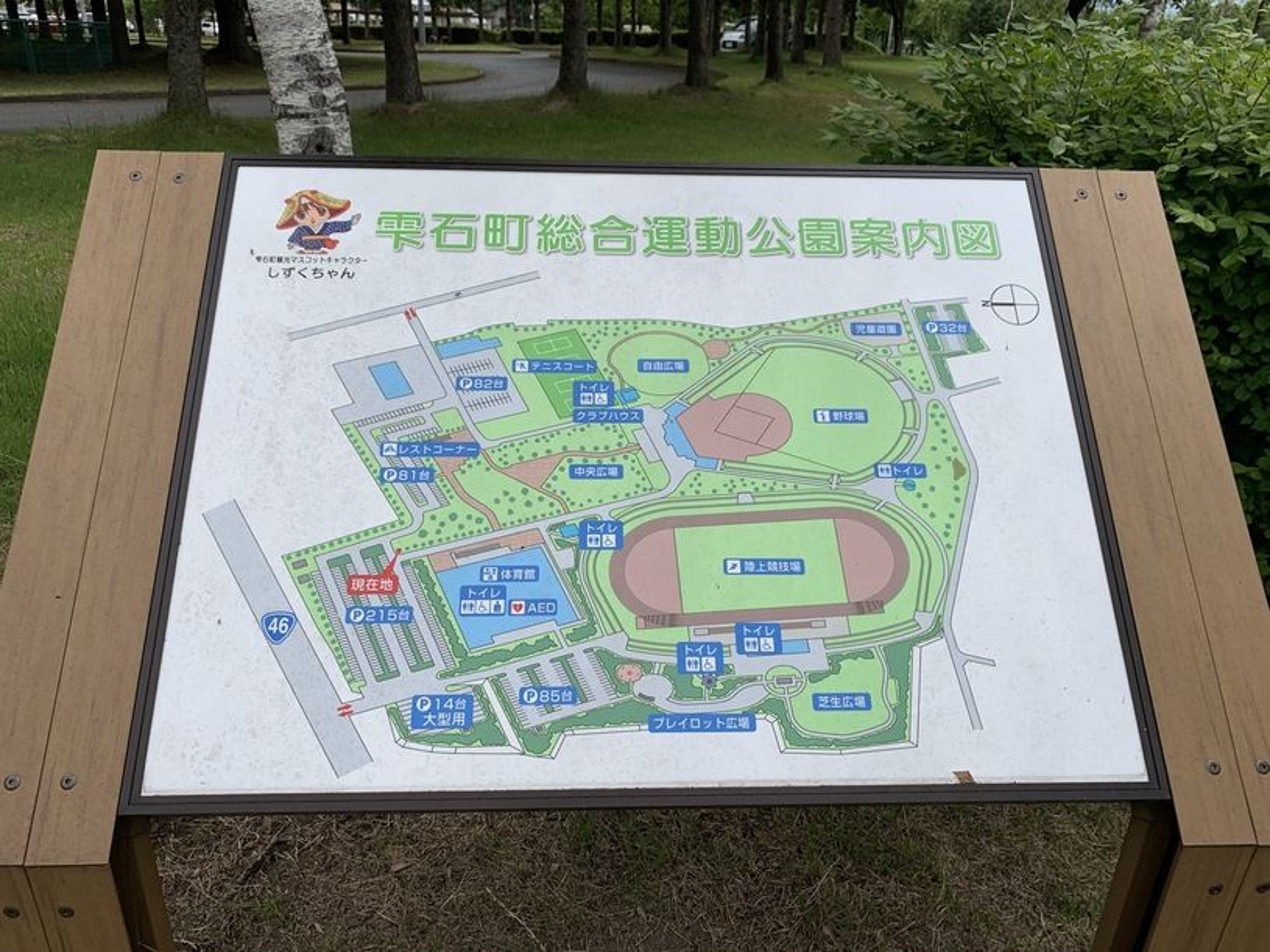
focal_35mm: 26
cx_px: 635
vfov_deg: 53.1
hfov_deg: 67.3
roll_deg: +0.1
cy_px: 476
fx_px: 954
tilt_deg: -23.7
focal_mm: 4.25
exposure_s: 1/3788
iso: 25
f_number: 1.8
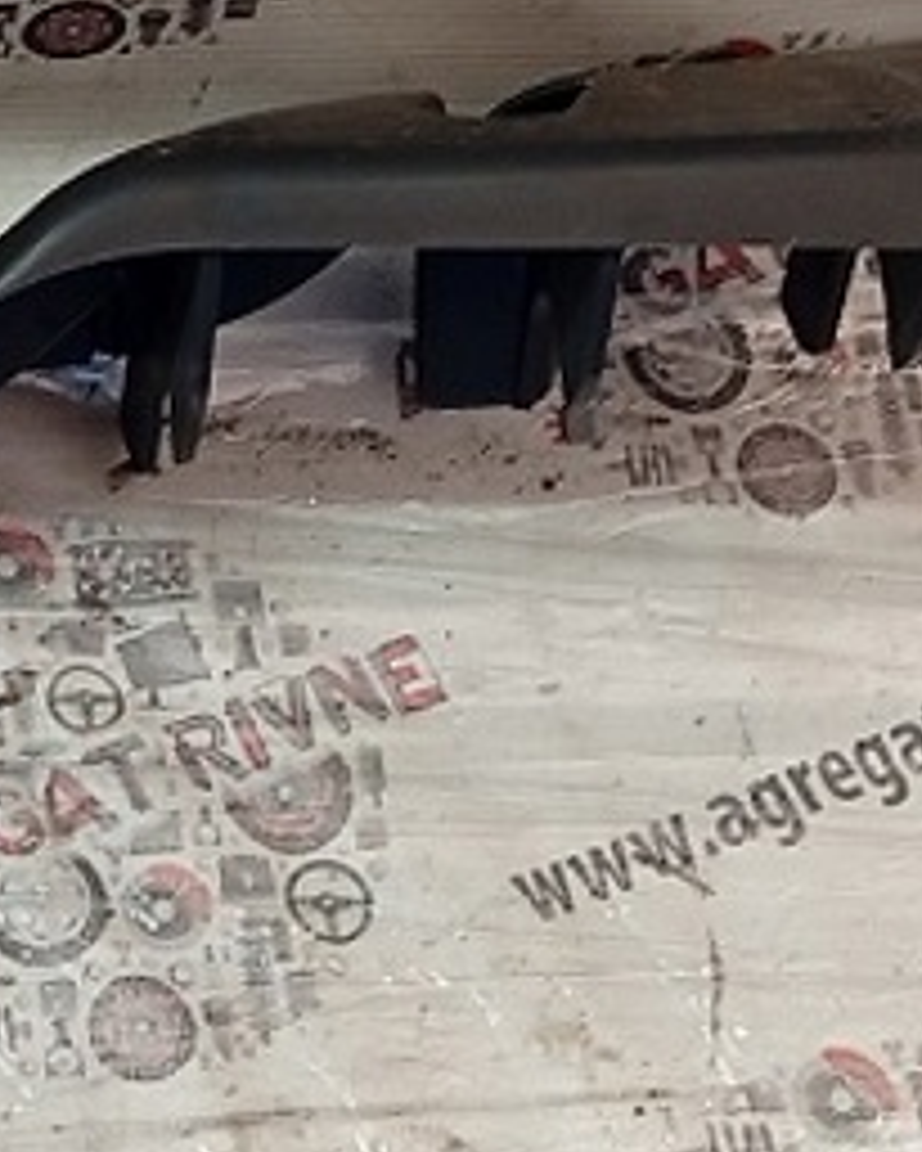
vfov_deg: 16.1
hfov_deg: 12.6
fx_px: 4057
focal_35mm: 119
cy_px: 342
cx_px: -200
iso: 282
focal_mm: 3.96
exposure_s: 1/33.3
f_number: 1.8
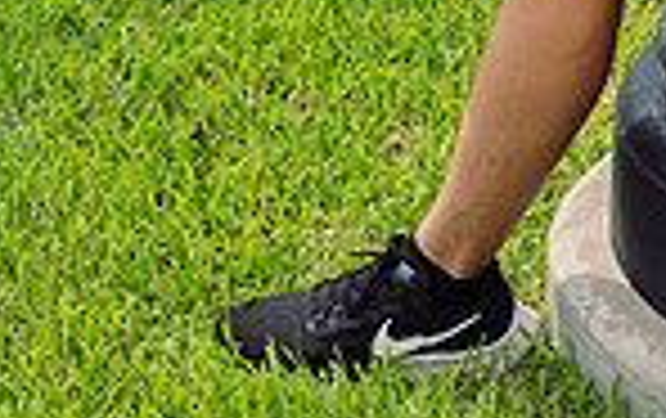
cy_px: -566
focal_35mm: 136
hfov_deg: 15.2
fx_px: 2472
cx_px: 598
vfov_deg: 8.8
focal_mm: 44
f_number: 6.3
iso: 125
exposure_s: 1/250
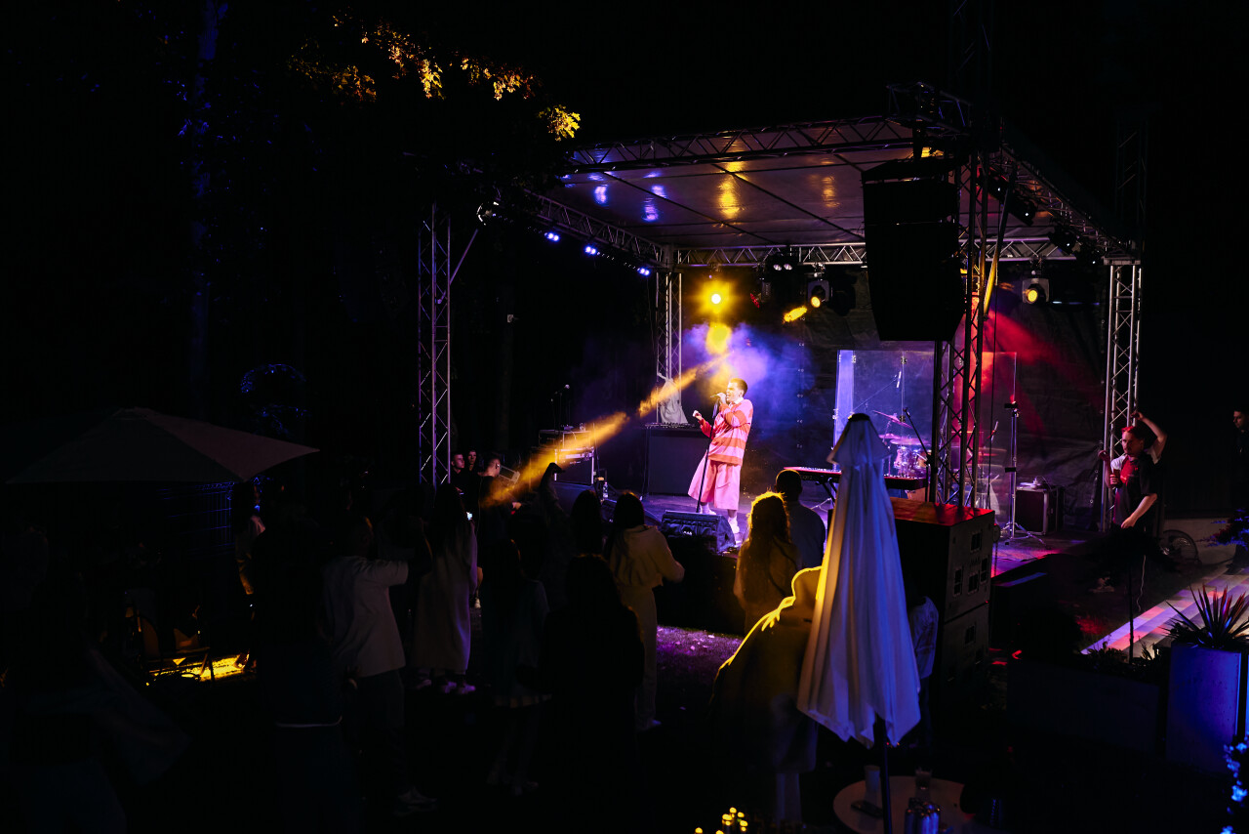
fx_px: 1215
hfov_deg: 54.4
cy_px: 417
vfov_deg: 37.9
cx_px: 624
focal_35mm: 35
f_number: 3.5
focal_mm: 35
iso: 640
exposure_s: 1/200
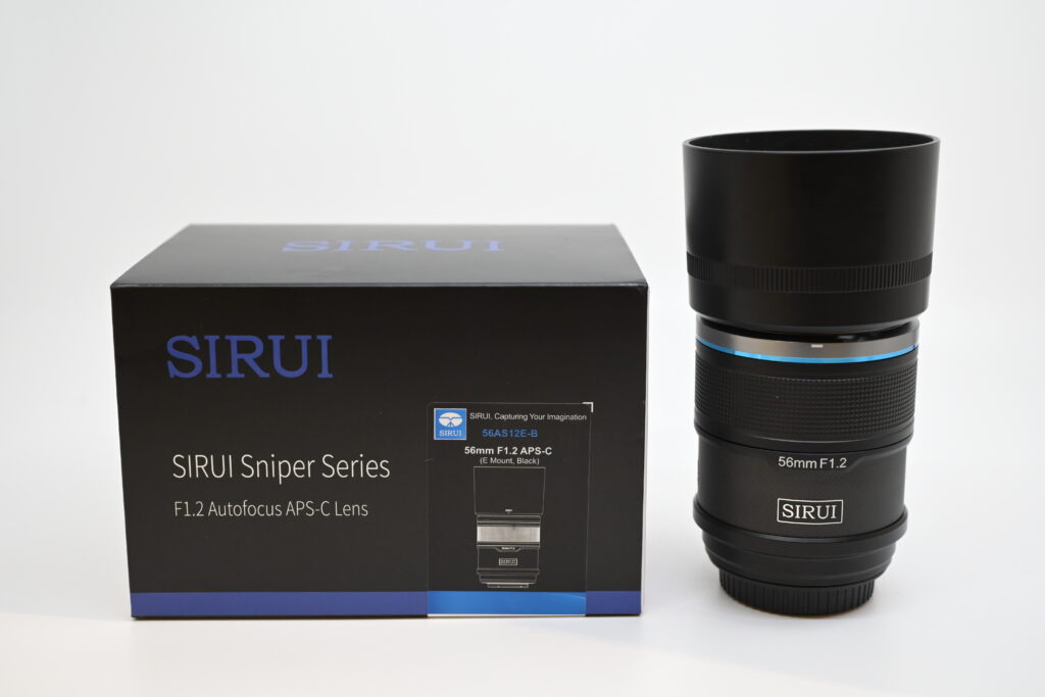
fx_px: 1393
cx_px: 522
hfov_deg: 41.1
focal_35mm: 48
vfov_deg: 28.1
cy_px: 348
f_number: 6.3
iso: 3200
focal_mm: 48
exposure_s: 1/640
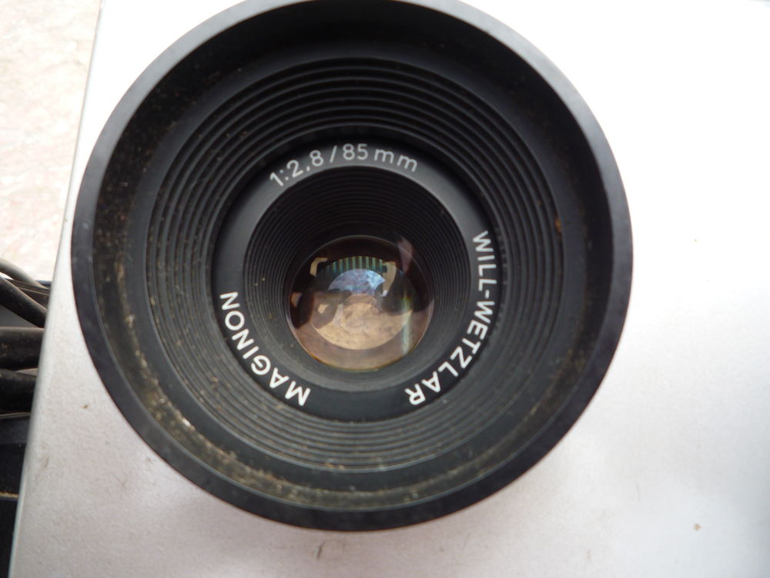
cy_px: 289
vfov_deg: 46.8
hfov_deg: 60.0
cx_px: 385
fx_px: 667
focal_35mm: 30
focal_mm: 5.2
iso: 100
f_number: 4
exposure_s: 1/100
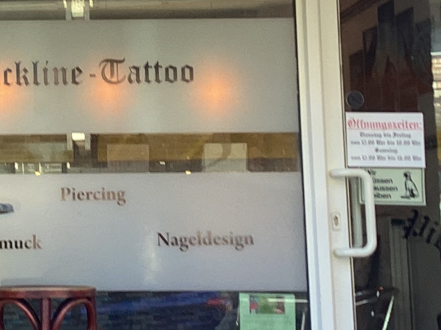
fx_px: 1248
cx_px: -30
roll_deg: +0.8
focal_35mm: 98
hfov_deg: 19.3
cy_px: 64
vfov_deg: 15.0
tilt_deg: +5.0
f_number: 2.4
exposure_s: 1/100
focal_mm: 3.3
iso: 25
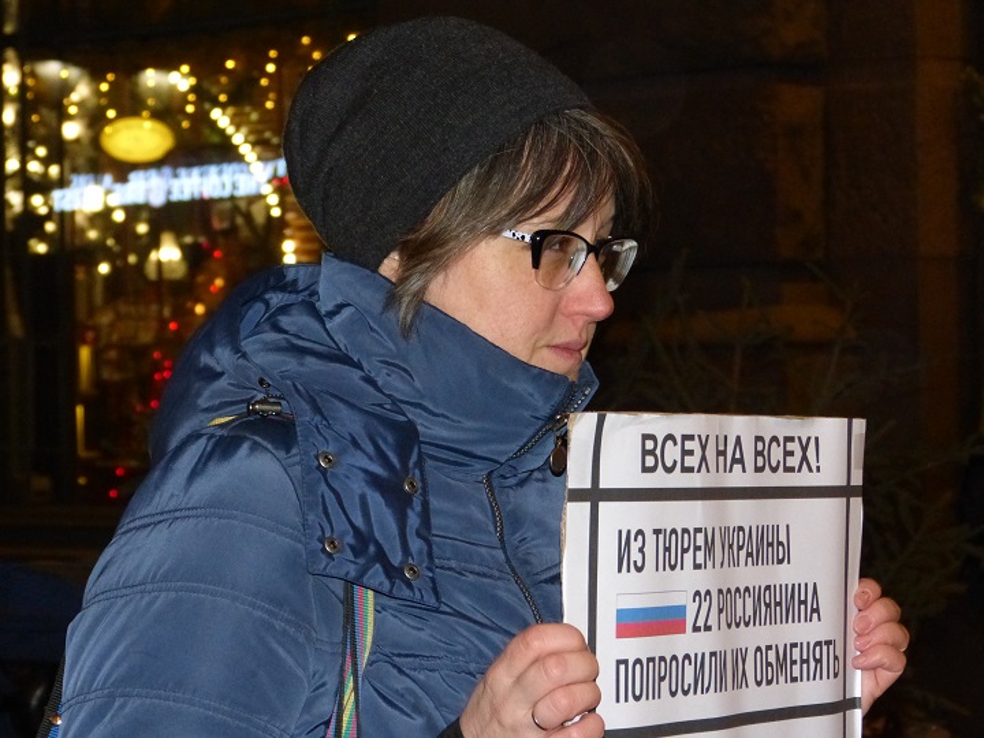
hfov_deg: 16.1
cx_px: 492
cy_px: 369
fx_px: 3468
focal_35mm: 122
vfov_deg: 12.1
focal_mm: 21.9
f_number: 3.6
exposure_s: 1/60
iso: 800
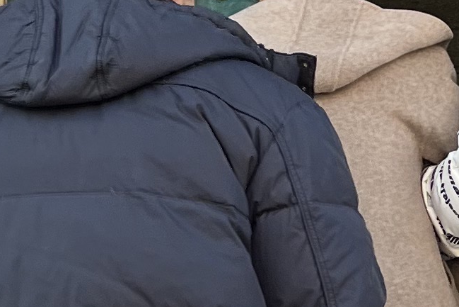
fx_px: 2142
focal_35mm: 168
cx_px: 523
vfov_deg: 8.2
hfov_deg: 12.0
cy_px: 237
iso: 50
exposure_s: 1/236
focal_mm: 5.1
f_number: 1.6
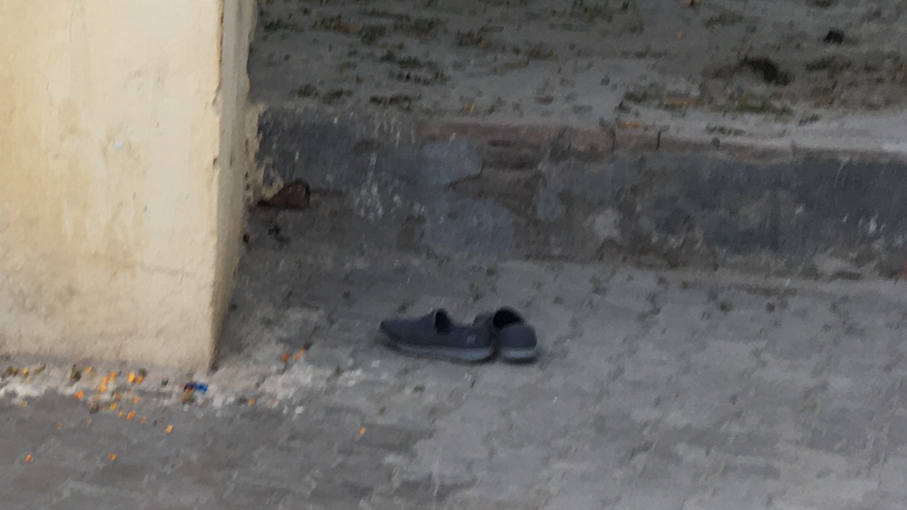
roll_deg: +0.6
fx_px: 2140
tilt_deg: -4.7
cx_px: -297
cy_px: -16
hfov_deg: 21.5
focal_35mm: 89
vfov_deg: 13.4
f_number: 2.2
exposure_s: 1/50
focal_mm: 4.15
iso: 25
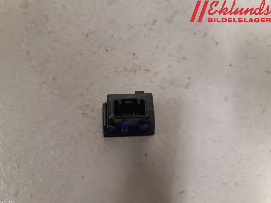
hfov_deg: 67.3
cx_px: 136
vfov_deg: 53.1
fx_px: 204
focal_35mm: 26
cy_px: 102
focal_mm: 3.93
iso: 250
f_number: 1.7
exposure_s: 1/33
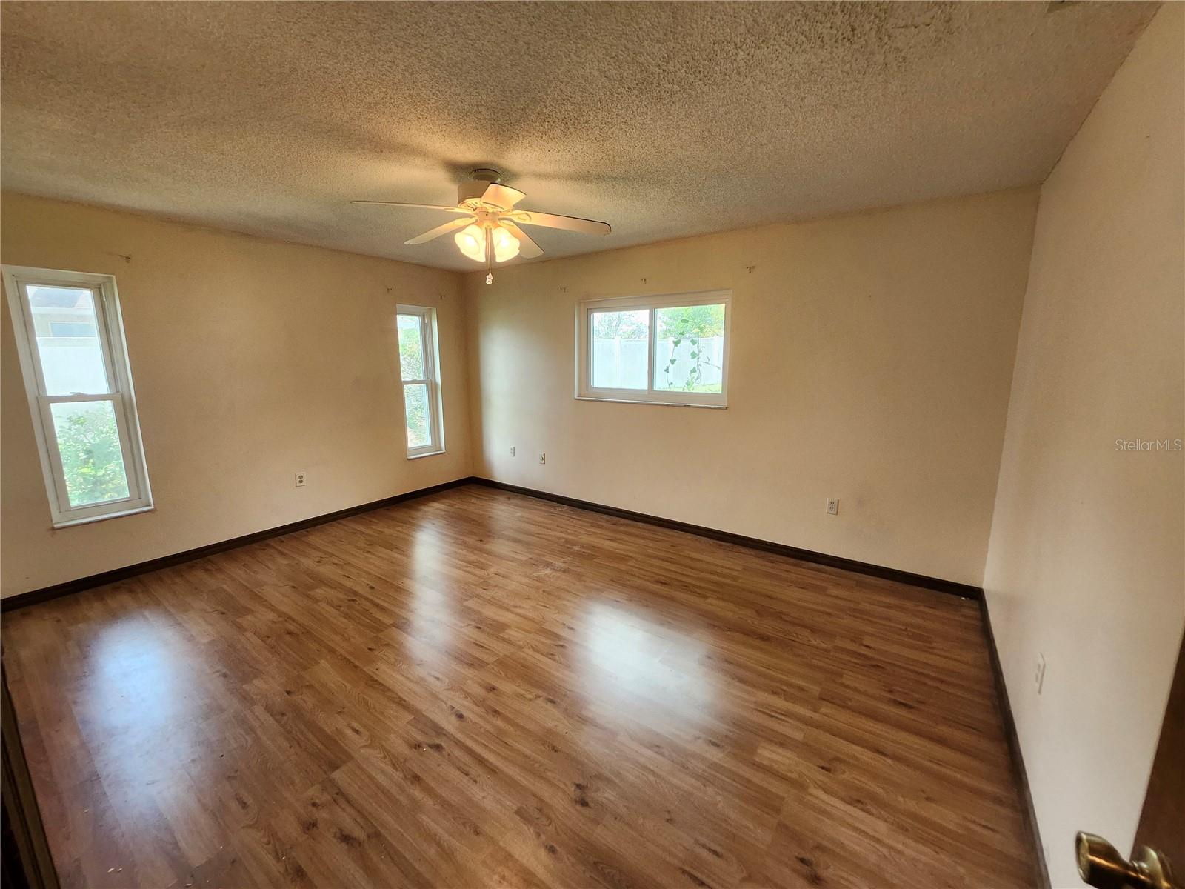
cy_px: 444
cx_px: 592
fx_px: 445
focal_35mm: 13
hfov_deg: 106.2
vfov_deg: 89.9
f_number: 2.2
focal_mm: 1.74
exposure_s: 1/60
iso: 200
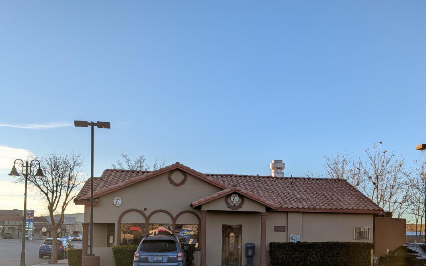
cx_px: 251
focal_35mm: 36
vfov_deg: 34.3
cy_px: 212
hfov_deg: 53.7
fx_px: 418
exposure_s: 1/496
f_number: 1.7
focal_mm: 4.53
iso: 27
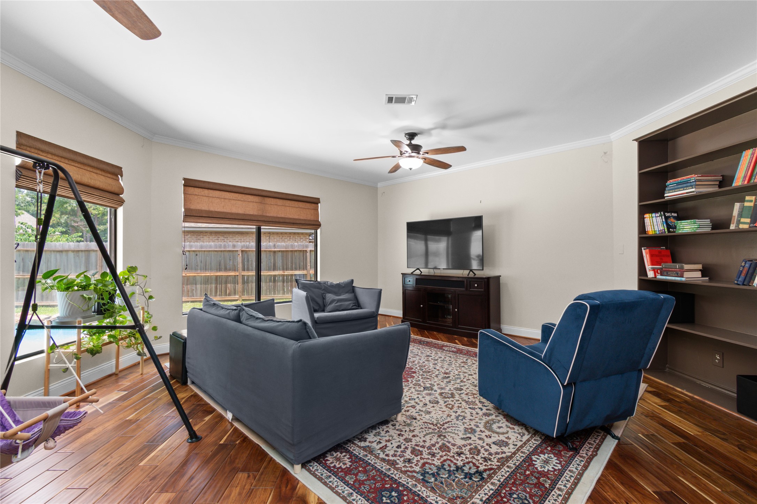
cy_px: 252
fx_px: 315
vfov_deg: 77.3
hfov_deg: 100.4
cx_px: 378
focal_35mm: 15
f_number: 11
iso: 320
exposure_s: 1/2
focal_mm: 10
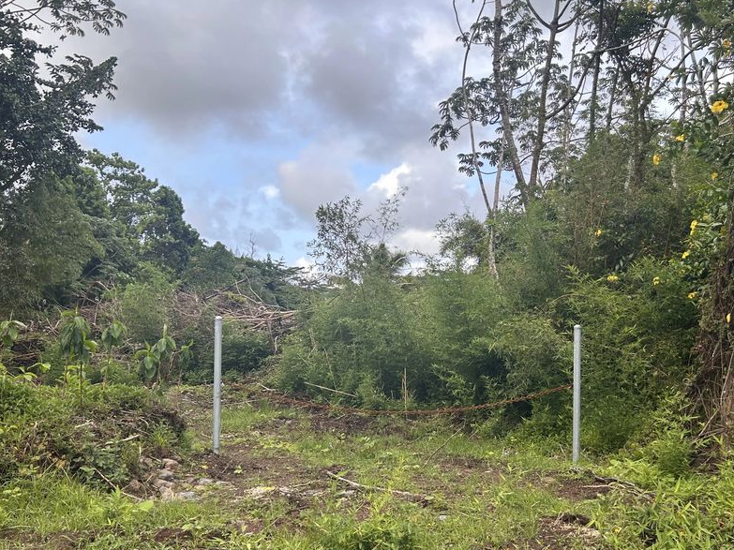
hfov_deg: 53.9
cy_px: 313
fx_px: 721
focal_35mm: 34
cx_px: 394
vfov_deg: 41.7
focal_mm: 5.7
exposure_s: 1/1135
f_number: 1.5
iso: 50
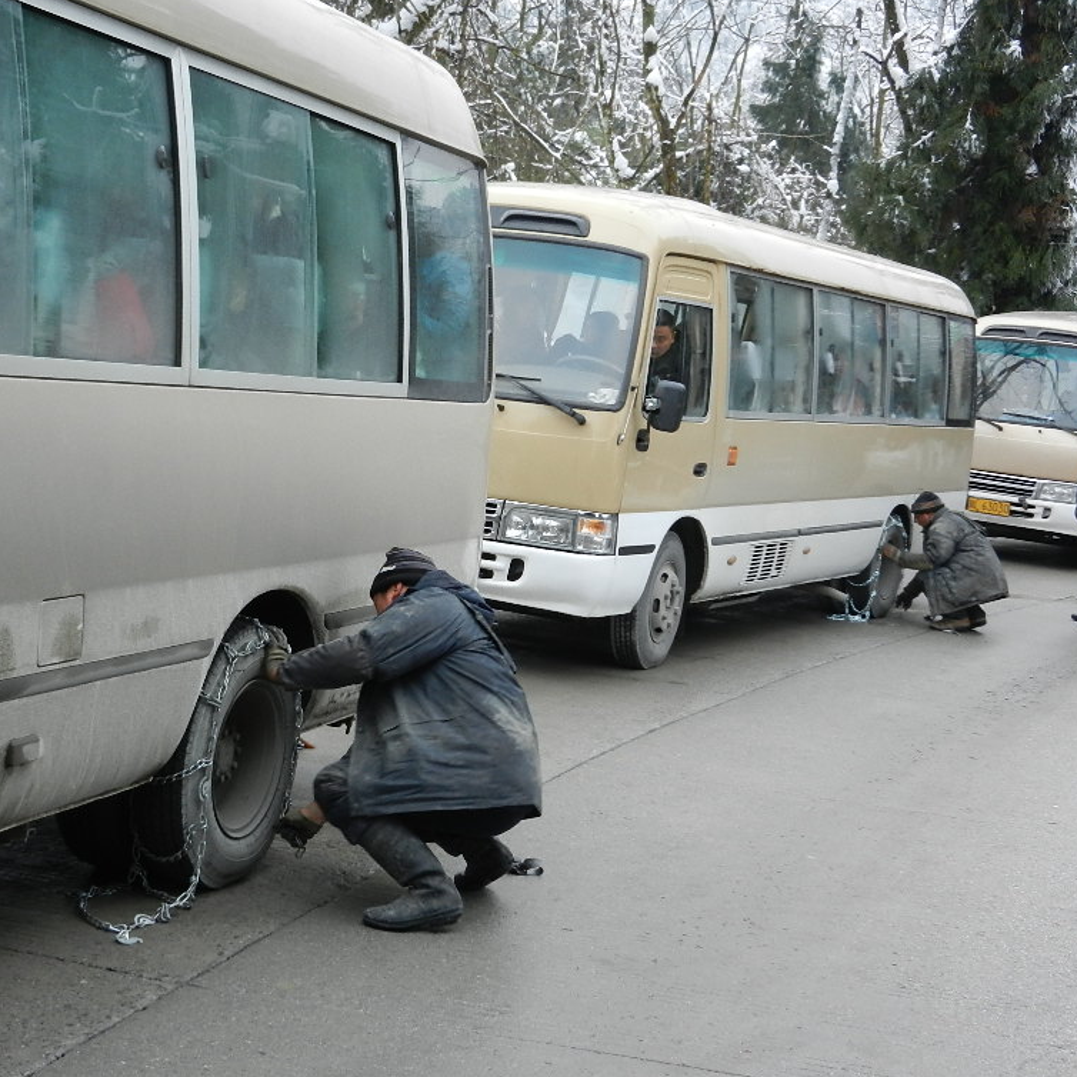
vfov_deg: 31.6
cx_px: 431
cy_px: 543
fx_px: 1901
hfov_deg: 31.5
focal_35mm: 54
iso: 160
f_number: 4.2
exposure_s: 1/30
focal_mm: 8.2
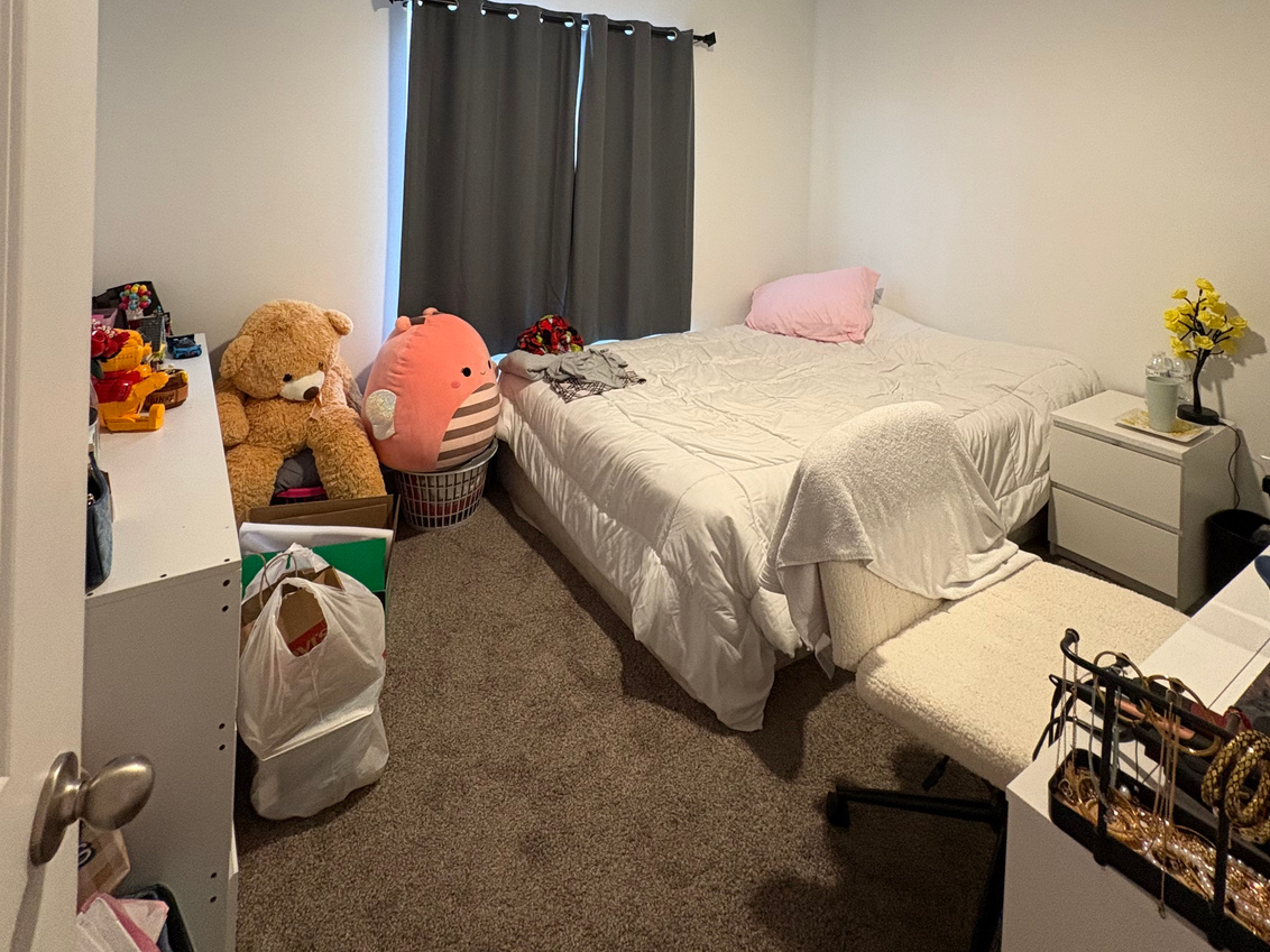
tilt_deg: -0.4
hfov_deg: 84.7
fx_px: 697
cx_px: 628
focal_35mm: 19
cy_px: 164
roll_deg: -1.1
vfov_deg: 61.8
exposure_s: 1/60
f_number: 2.2
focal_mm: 2.22
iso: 320
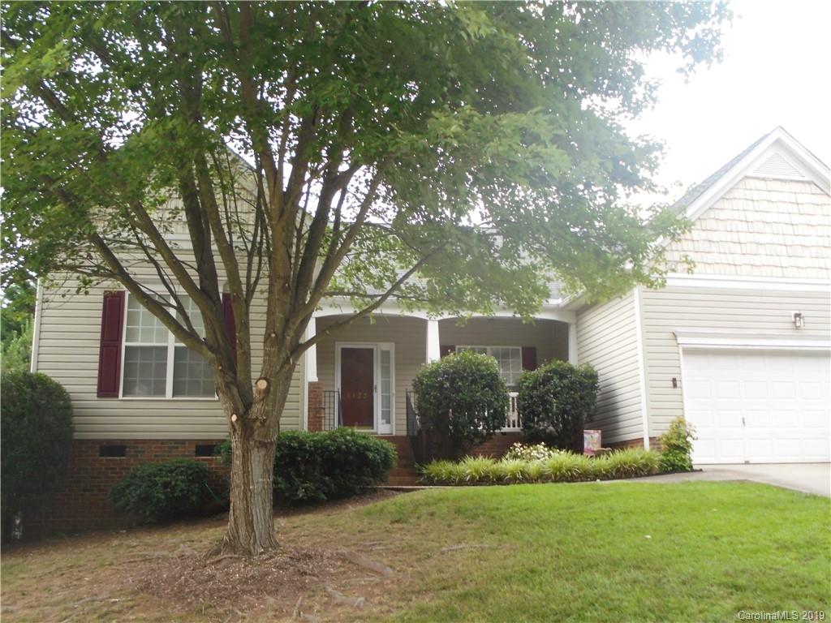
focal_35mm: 34
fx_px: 816
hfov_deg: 54.0
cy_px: 312
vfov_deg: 41.8
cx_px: 416
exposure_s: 1/40
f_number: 4
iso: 200
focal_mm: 6.1
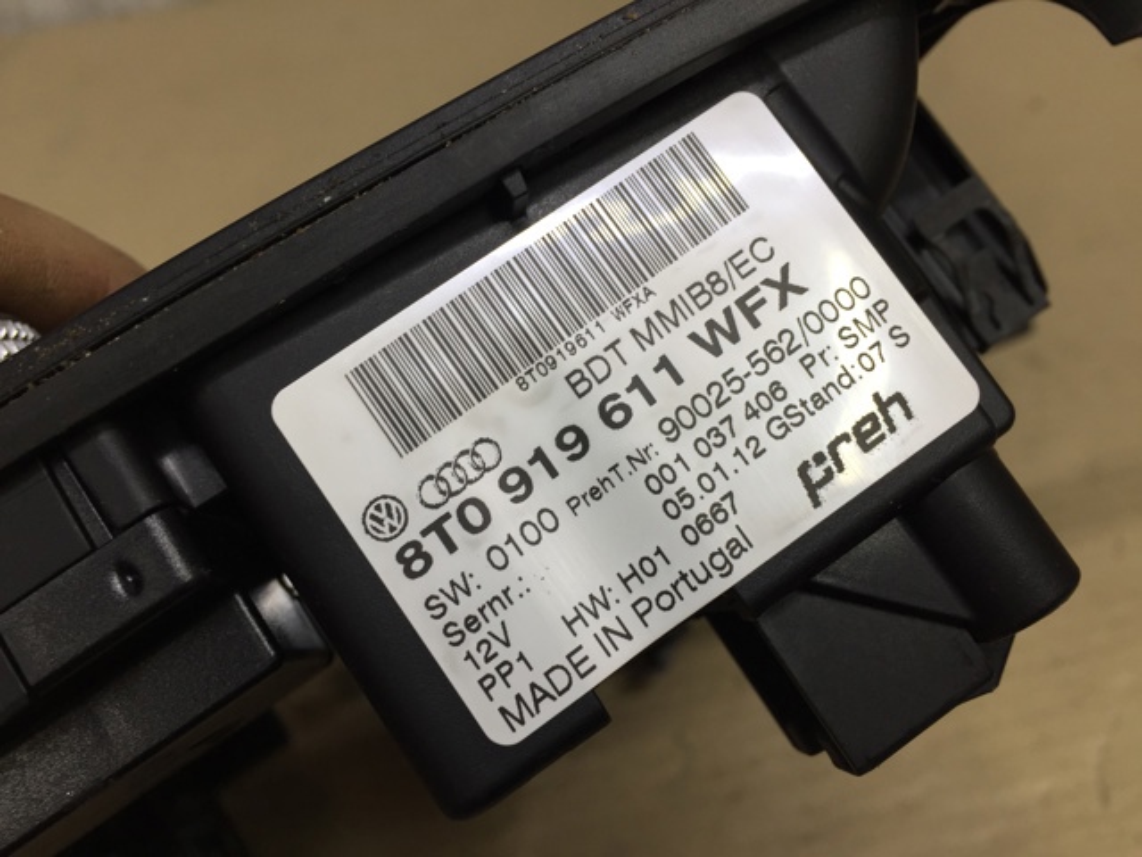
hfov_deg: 61.7
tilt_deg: -42.1
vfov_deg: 48.2
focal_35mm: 29
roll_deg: +6.1
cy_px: 428
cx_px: 571
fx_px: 957
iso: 32
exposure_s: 1/50
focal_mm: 4.15
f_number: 2.2
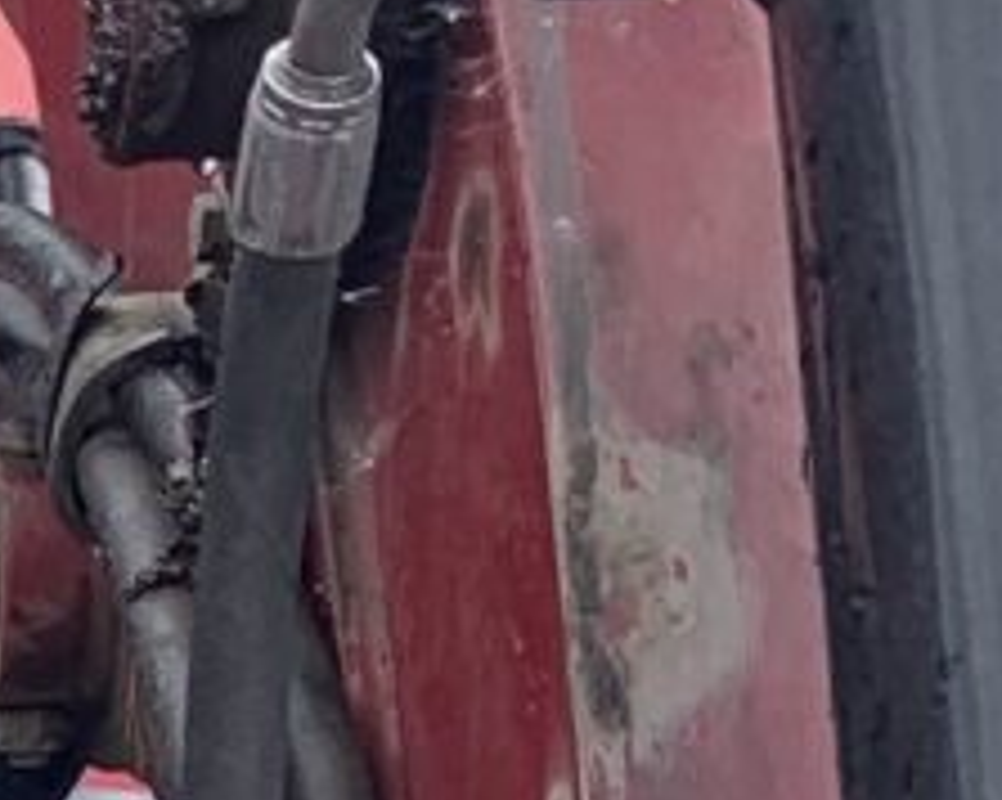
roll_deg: +3.3
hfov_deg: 7.7
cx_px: -1685
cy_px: 1285
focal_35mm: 228
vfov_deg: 6.7
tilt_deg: -15.0
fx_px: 6756
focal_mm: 4.25
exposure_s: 1/555
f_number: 1.8
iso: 25
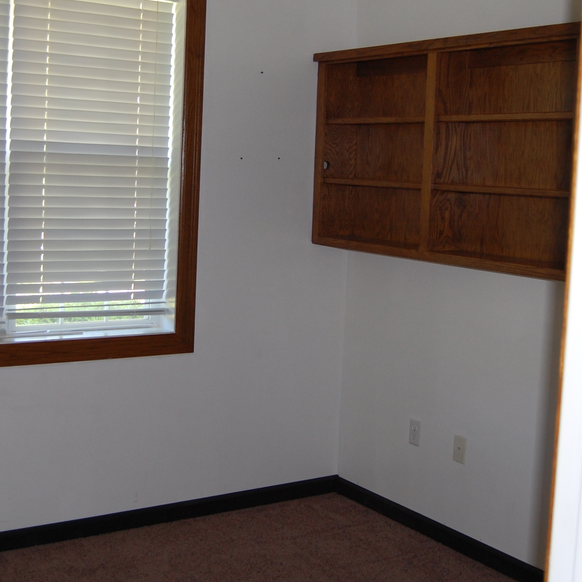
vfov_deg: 34.0
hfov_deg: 33.9
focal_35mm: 50
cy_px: 224
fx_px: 949
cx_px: 208
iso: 400
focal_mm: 19
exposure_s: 1/60
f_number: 3.5
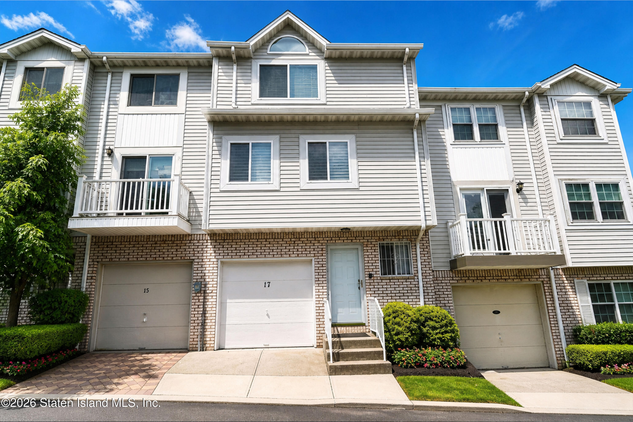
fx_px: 343
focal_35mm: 20
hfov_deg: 85.4
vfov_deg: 63.2
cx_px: 316
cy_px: 211
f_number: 6.3
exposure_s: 1/100
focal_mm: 19.5
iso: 100
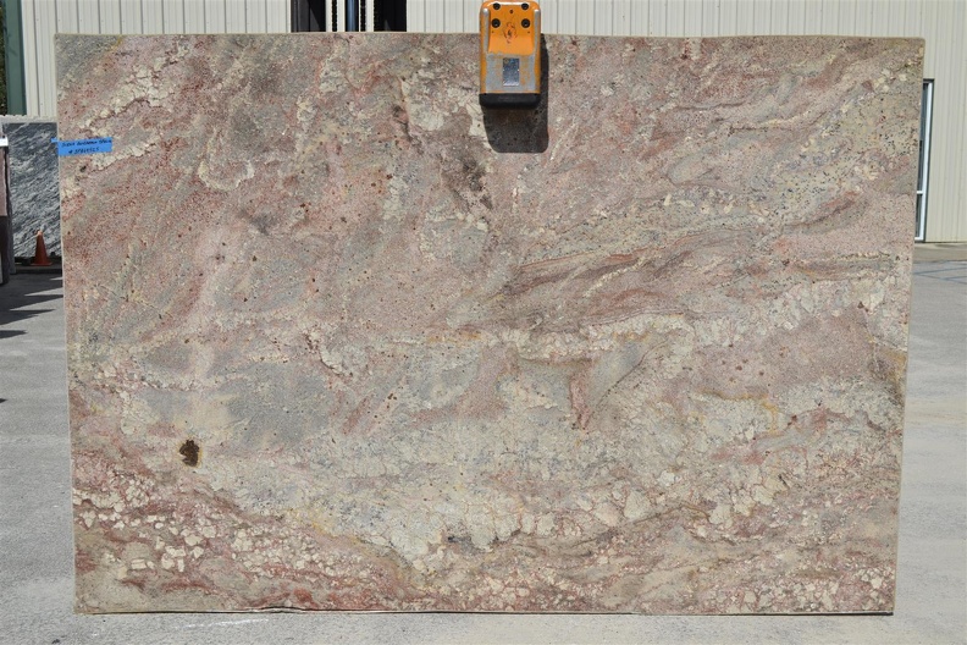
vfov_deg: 31.9
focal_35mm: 42
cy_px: 322
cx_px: 484
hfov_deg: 46.4
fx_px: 1128
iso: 200
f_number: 10
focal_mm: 28
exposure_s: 1/500
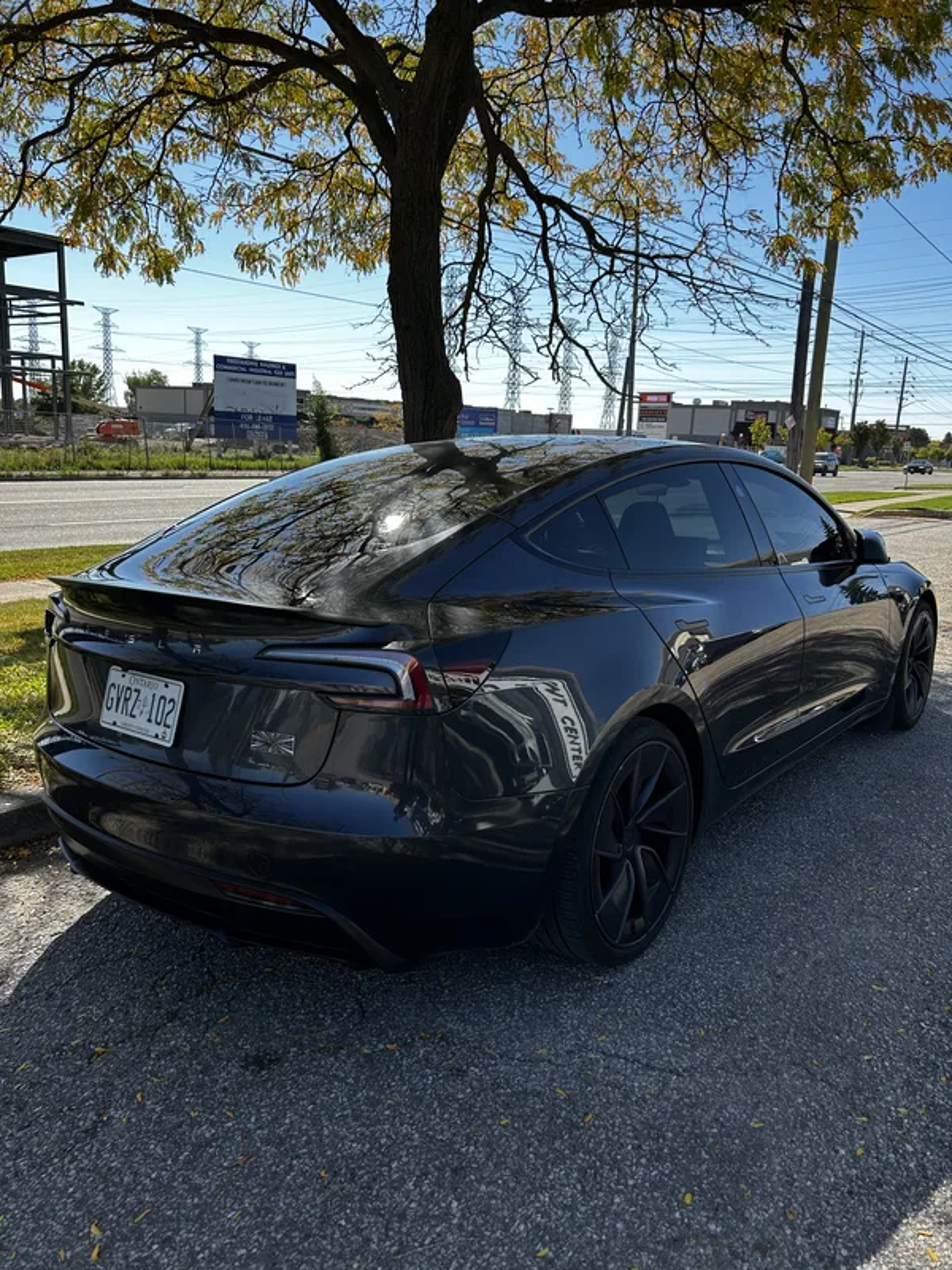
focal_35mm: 26
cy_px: 635
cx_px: 476
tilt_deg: -12.3
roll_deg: -3.1
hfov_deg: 53.1
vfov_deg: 67.3
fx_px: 953
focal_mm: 5.7
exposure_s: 1/791
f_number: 1.5
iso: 50
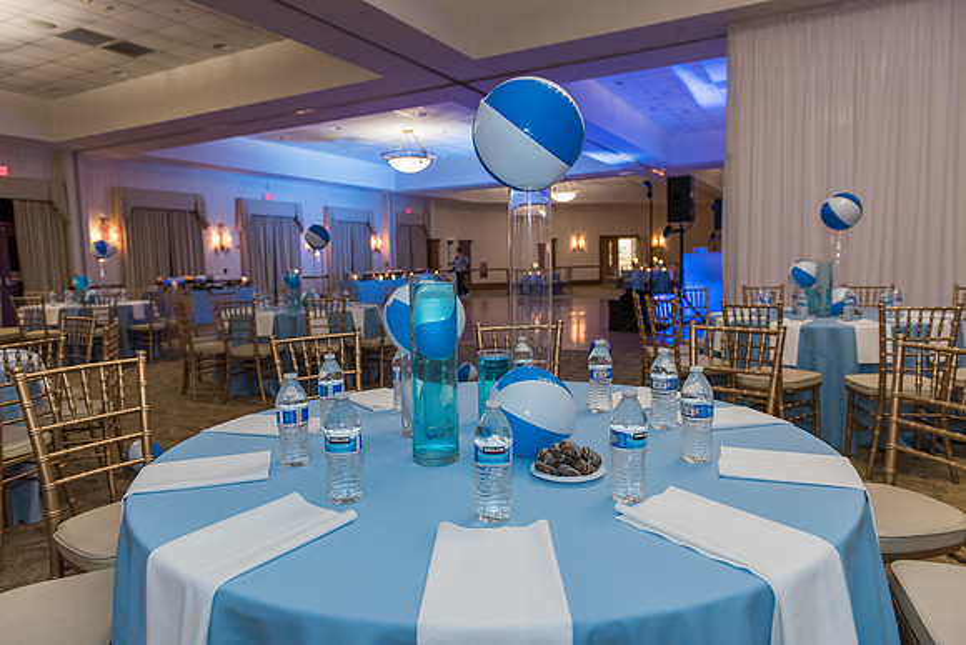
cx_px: 483
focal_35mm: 24
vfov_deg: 53.2
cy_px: 322
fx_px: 644
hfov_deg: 73.7
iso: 2500
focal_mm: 24
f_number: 3.5
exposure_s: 1/80
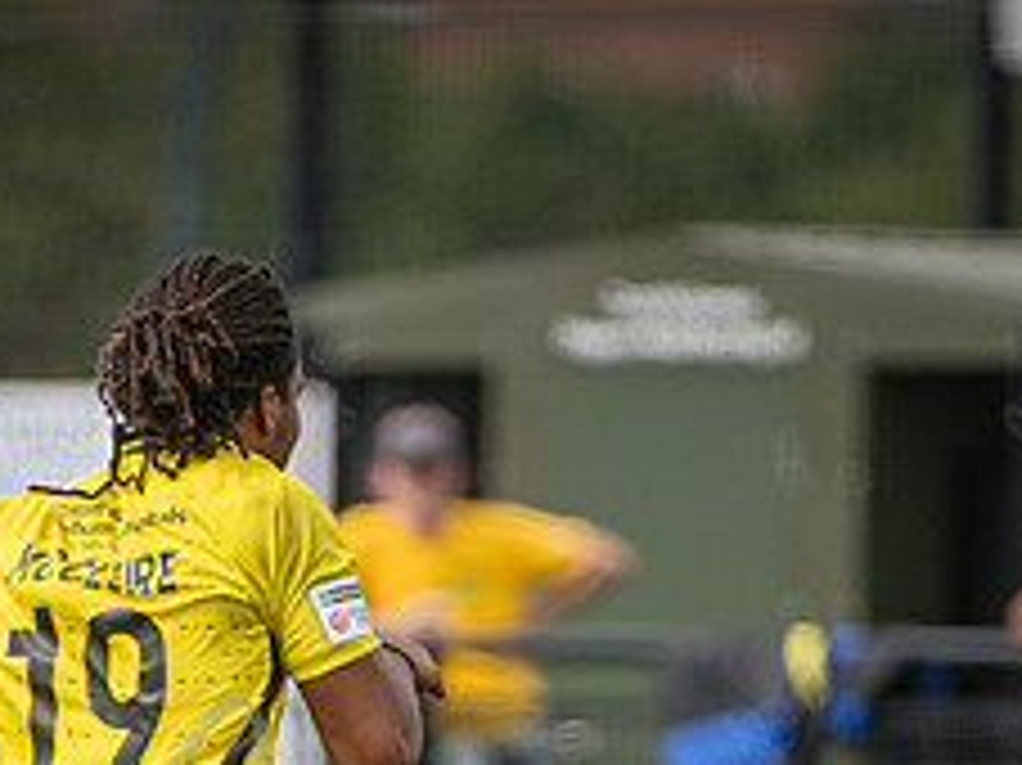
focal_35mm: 1079
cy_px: 1027
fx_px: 31839
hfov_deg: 1.8
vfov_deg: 1.4
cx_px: 212
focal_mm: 350
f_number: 4
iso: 400
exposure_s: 1/2500
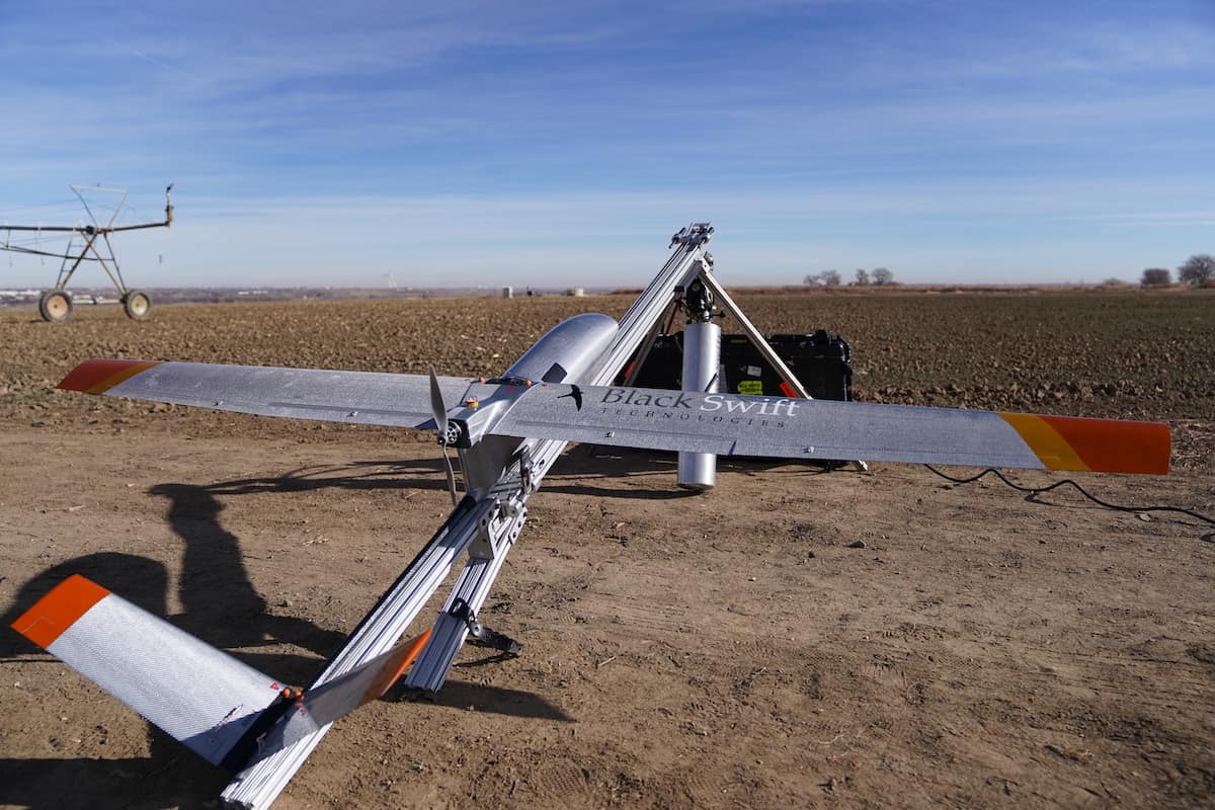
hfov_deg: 65.5
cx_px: 608
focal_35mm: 28
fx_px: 945
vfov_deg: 46.4
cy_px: 405
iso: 250
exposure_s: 1/5000
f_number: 2.8
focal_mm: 28
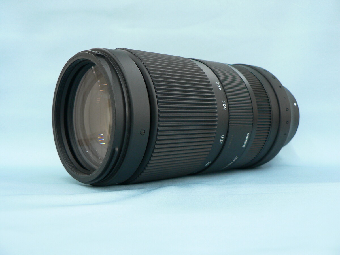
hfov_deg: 51.4
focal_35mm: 36
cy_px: 128
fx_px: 354
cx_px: 170
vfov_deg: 39.7
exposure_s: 1/25
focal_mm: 6
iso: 100
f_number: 2.8
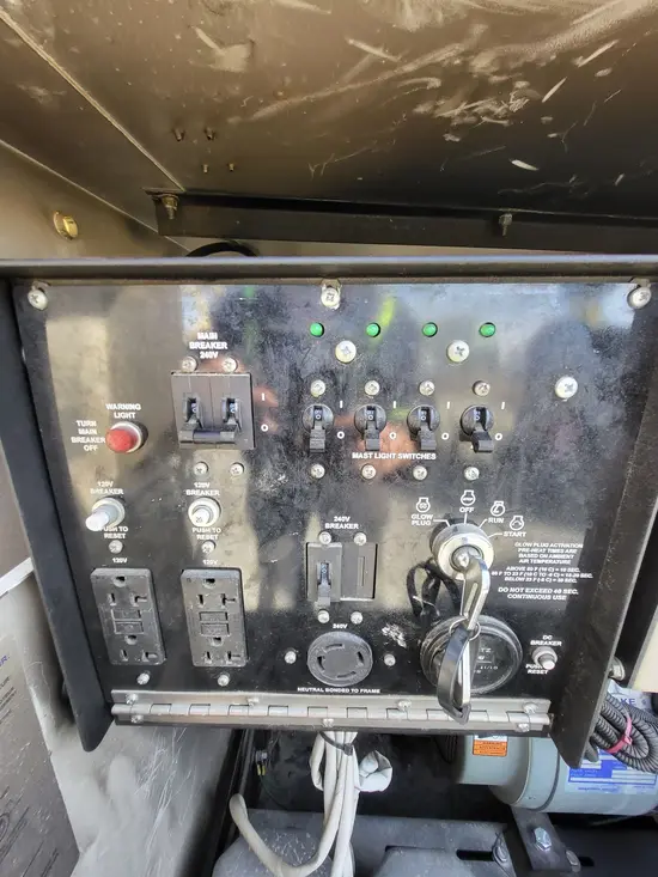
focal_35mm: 13
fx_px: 329
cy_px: 438
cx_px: 329
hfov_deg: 89.9
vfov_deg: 106.2
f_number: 2.2
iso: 80
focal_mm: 1.74
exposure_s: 1/60
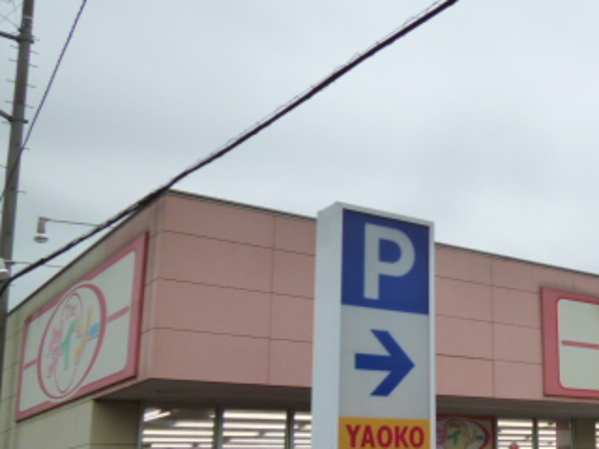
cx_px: 597
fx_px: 831
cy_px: 288
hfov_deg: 35.8
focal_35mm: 48
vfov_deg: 30.1
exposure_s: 1/1000
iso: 160
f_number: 2.5
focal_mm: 4.3
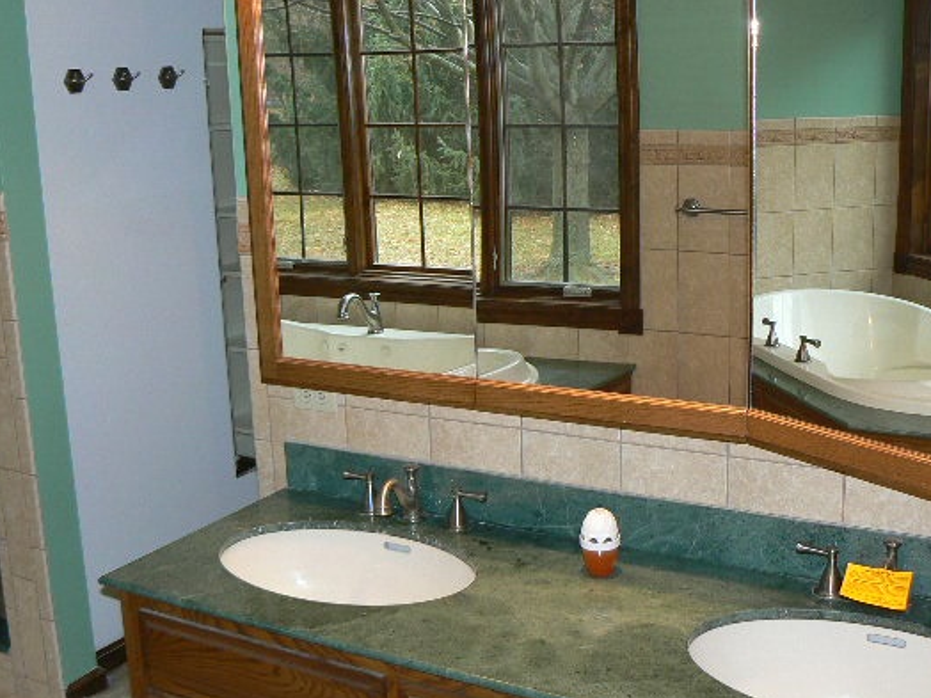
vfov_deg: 32.8
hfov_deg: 42.9
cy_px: 309
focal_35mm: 44
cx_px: 466
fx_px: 1183
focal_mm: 6
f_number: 2.8
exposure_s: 1/30
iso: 100
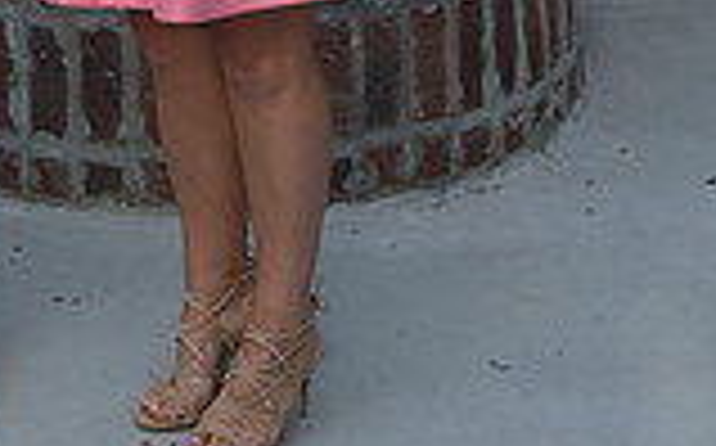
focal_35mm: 121
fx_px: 2359
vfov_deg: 10.2
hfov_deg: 17.0
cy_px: -360
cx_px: 61
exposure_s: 1/800
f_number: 5.6
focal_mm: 42
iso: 500
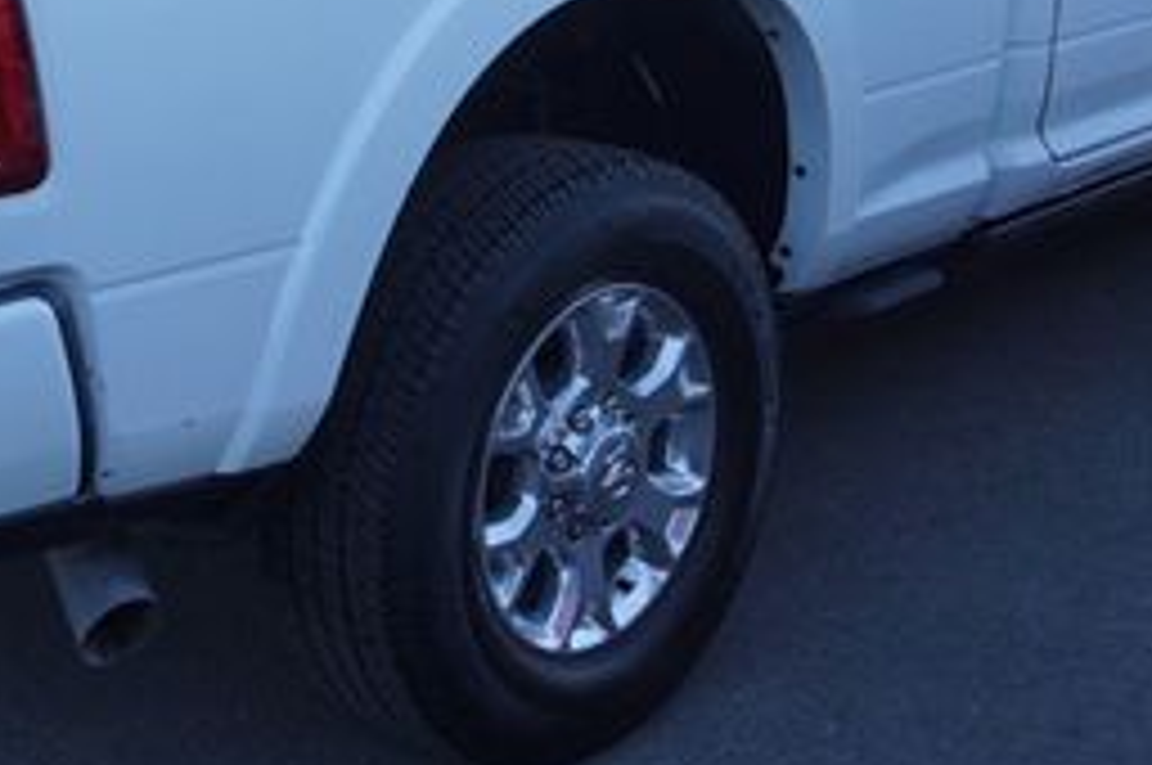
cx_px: 396
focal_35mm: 75
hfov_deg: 26.9
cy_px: 22
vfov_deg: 17.7
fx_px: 2397
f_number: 5.6
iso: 100
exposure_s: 1/80
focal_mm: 20
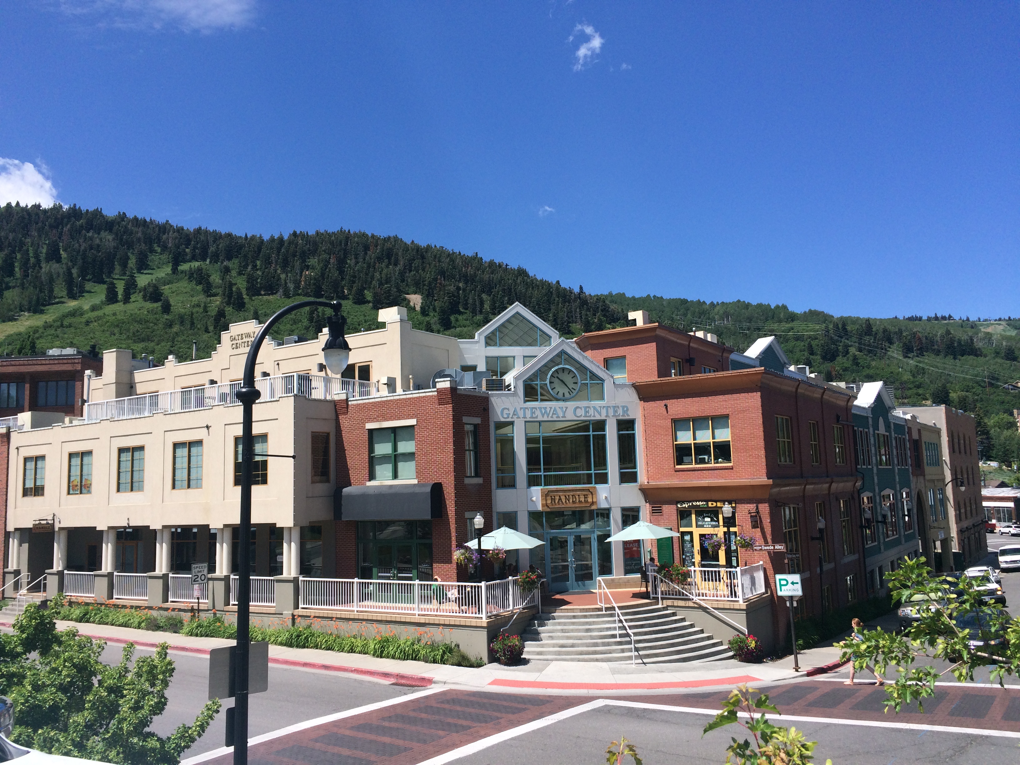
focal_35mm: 29
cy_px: 382
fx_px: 855
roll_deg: +3.3
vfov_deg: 48.2
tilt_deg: +5.8
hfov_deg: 61.7
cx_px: 510
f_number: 2.2
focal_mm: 4.15
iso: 32
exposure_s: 1/2283
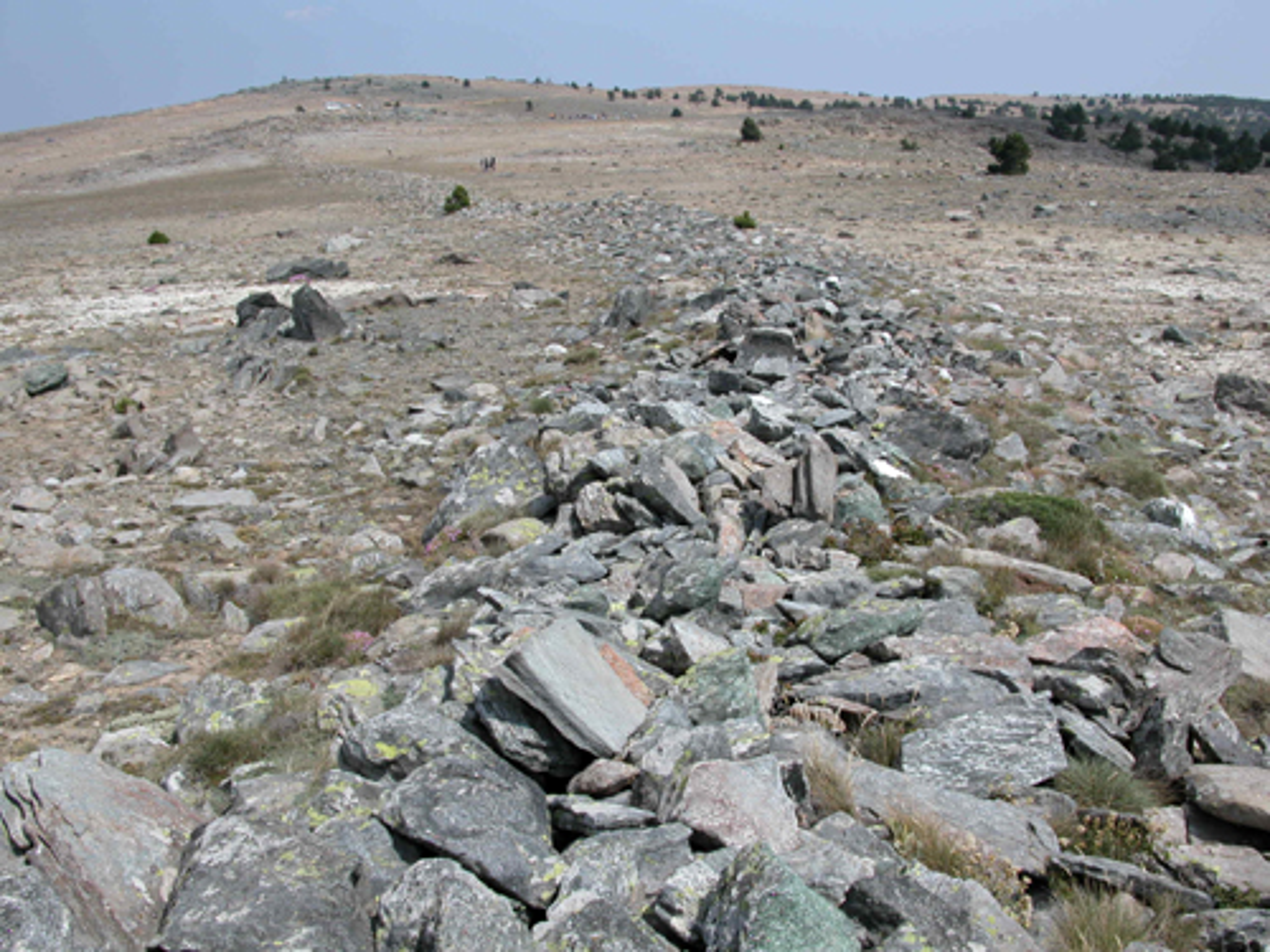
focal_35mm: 35
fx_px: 1284
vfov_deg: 40.7
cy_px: 476
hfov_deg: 52.6
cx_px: 635
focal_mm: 8.9
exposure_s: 1/388
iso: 100
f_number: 6.3
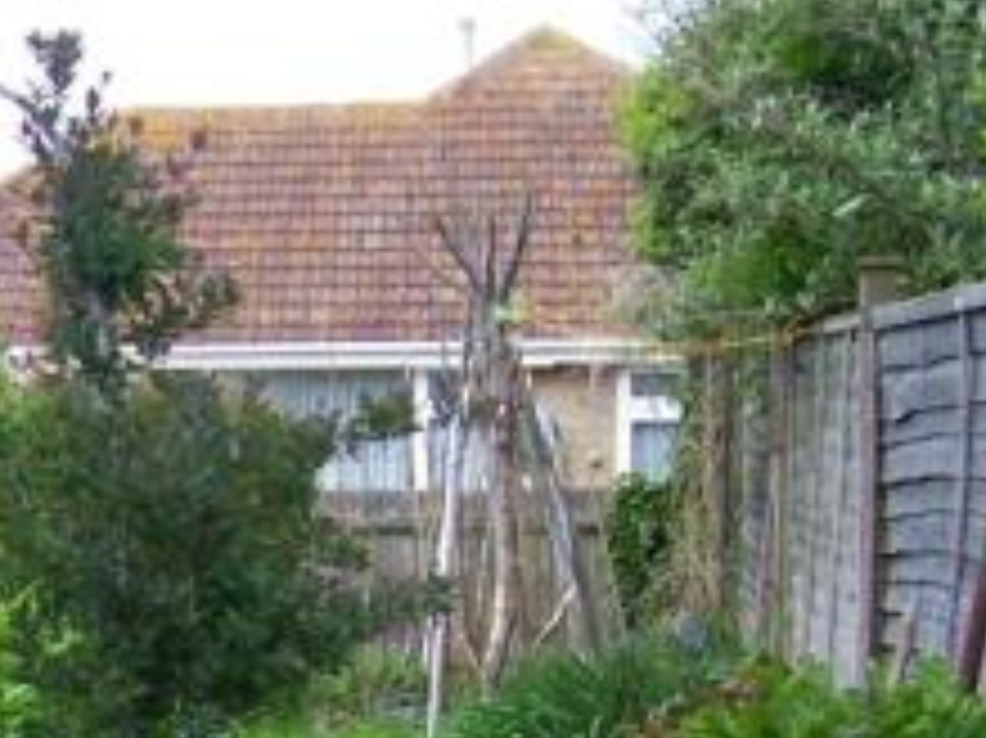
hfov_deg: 19.0
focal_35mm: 96
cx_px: -277
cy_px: 803
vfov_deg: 15.0
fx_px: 2733
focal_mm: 6
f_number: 3
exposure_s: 1/500
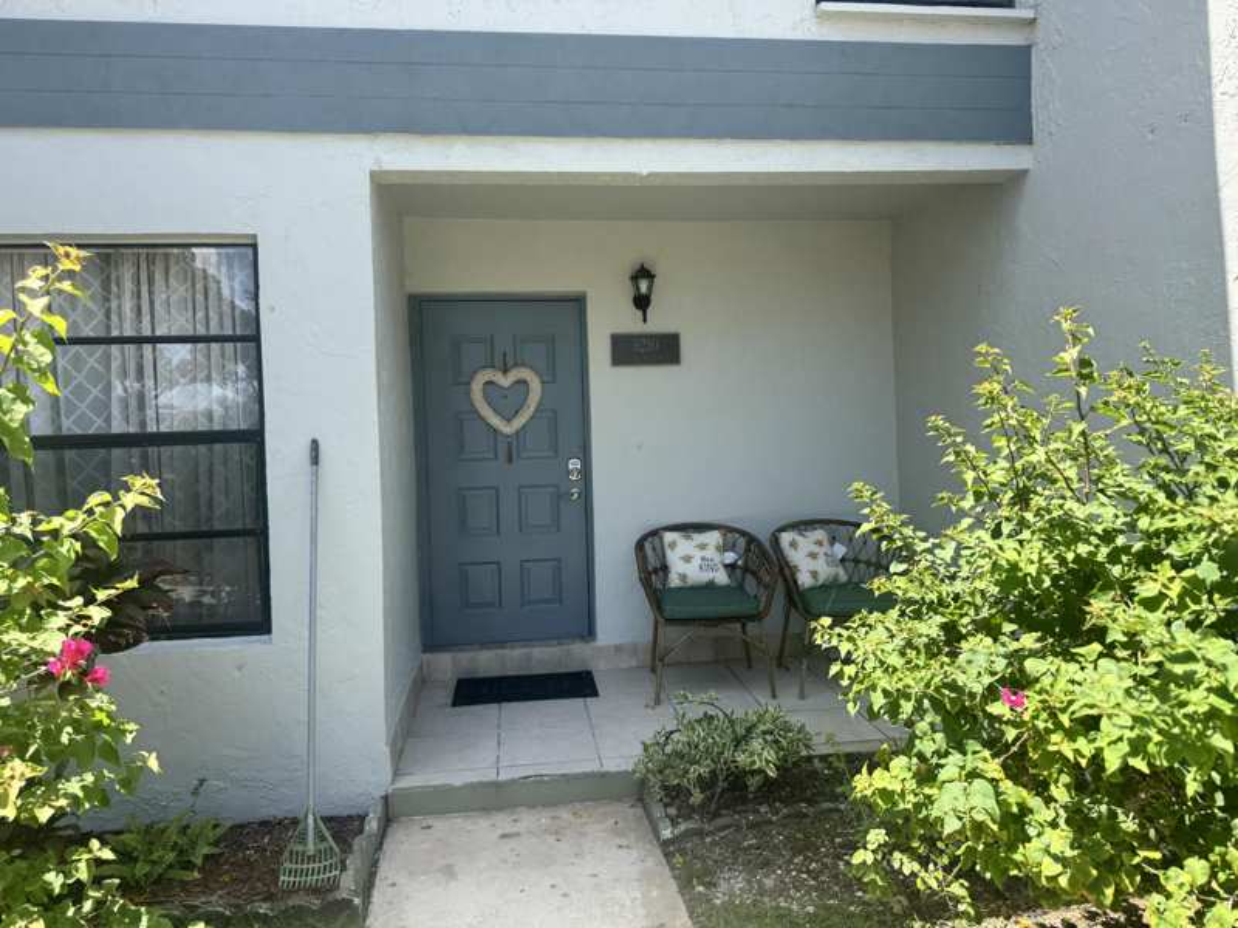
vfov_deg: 56.8
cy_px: 464
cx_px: 619
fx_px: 858
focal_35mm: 24
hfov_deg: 71.6
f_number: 1.78
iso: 80
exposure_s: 1/1311
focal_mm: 6.76
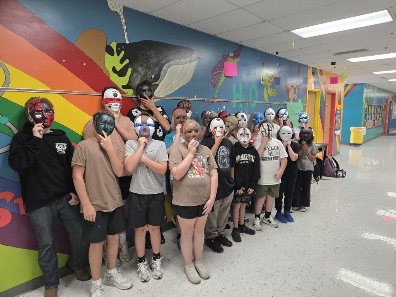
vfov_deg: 58.9
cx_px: 198
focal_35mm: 23
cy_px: 148
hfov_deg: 73.9
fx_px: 263
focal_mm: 5.4
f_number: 1.8
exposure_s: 1/120
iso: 640
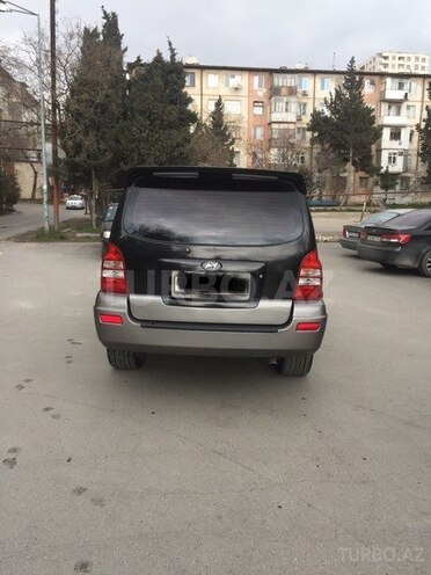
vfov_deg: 61.7
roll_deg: -0.3
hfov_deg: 48.2
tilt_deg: -8.4
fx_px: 481
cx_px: 216
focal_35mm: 29
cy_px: 288
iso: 32
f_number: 2.2
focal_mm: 4.15
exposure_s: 1/416
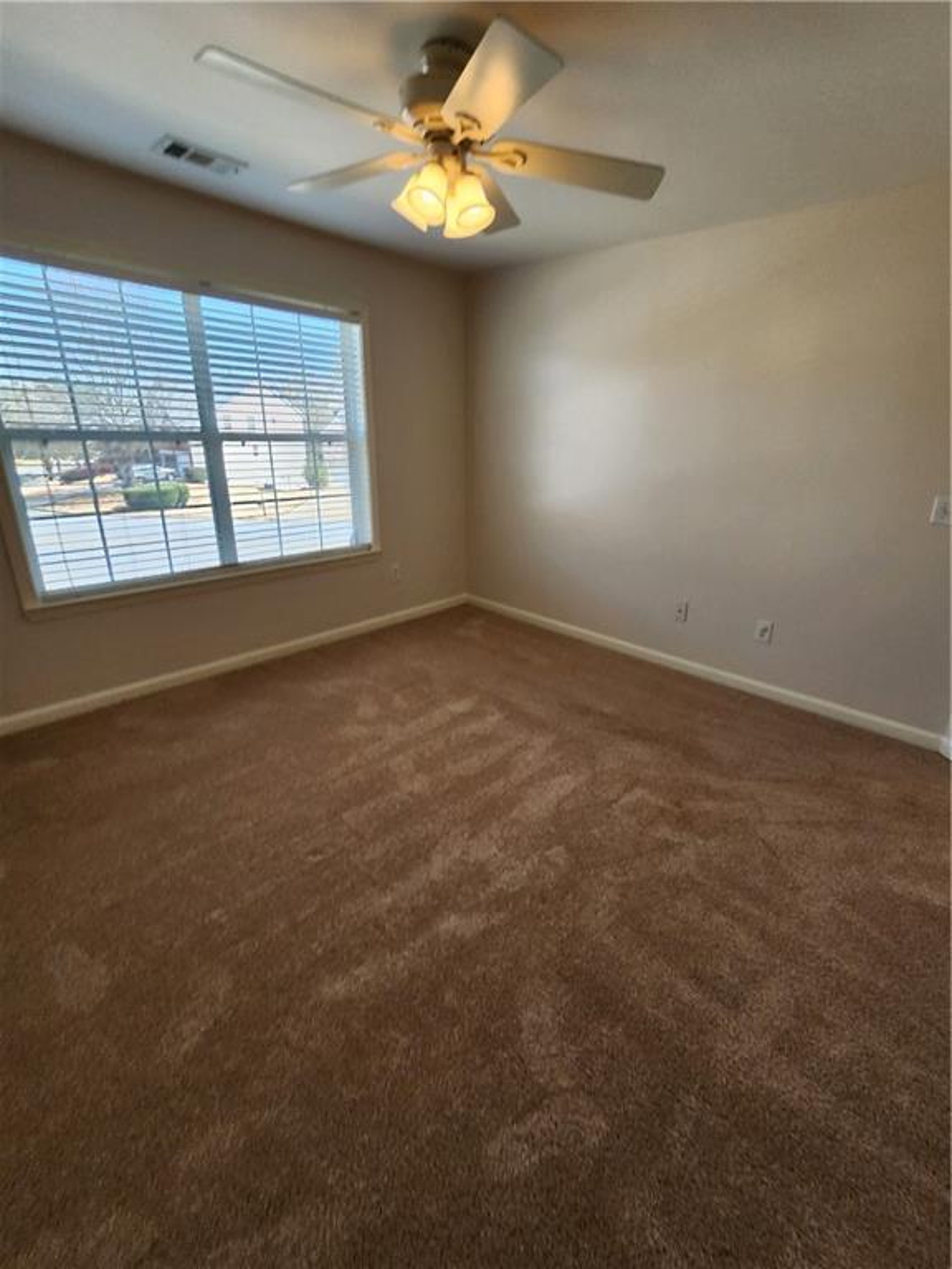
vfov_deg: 106.2
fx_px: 477
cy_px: 634
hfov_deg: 89.9
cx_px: 476
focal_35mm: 13
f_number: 2.2
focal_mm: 2.2
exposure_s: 1/120
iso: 80
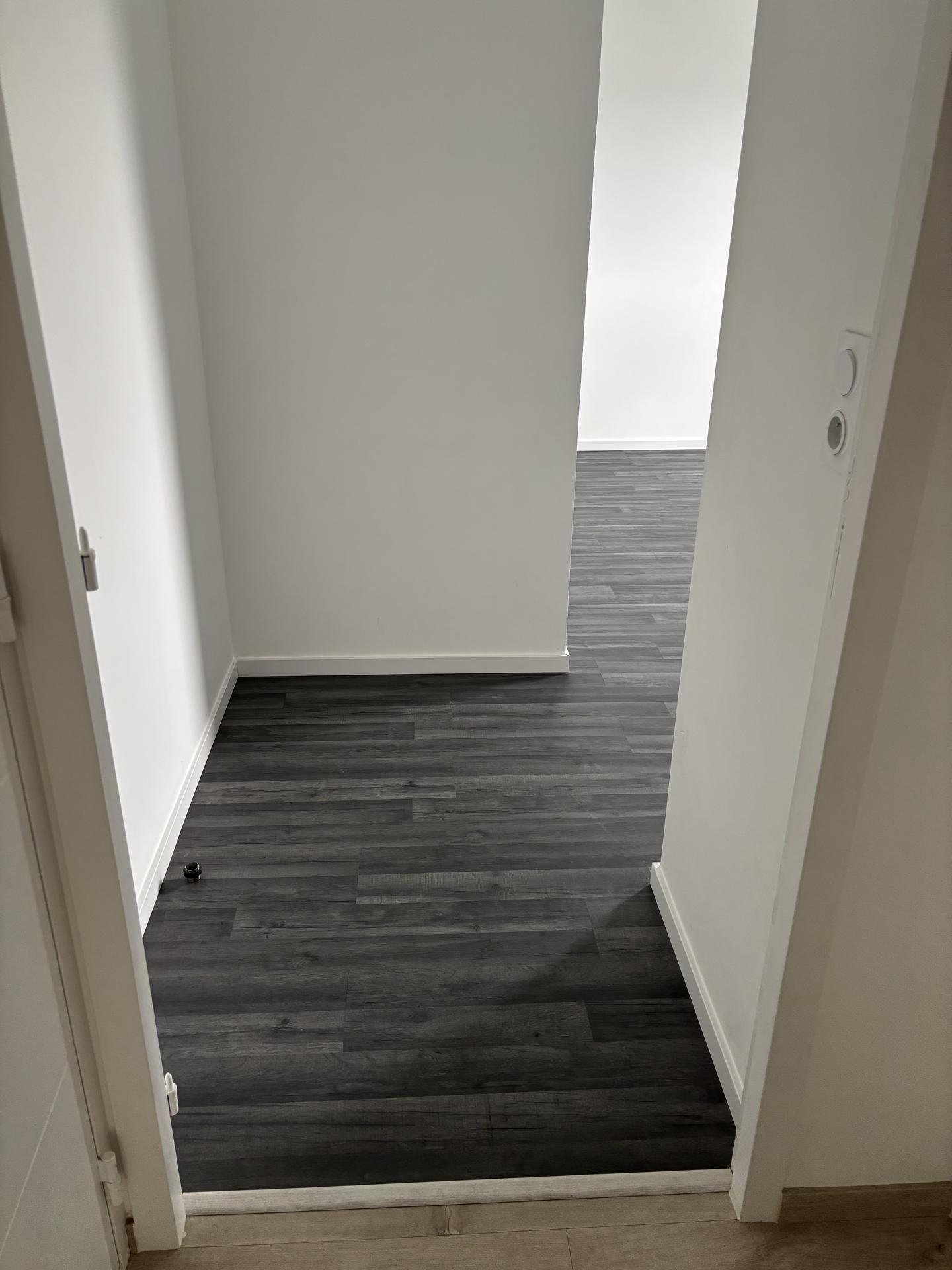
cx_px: 476
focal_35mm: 26
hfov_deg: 53.1
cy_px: 635
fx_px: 953
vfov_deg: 67.3
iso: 125
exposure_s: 1/69
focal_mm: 5.96
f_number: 1.6
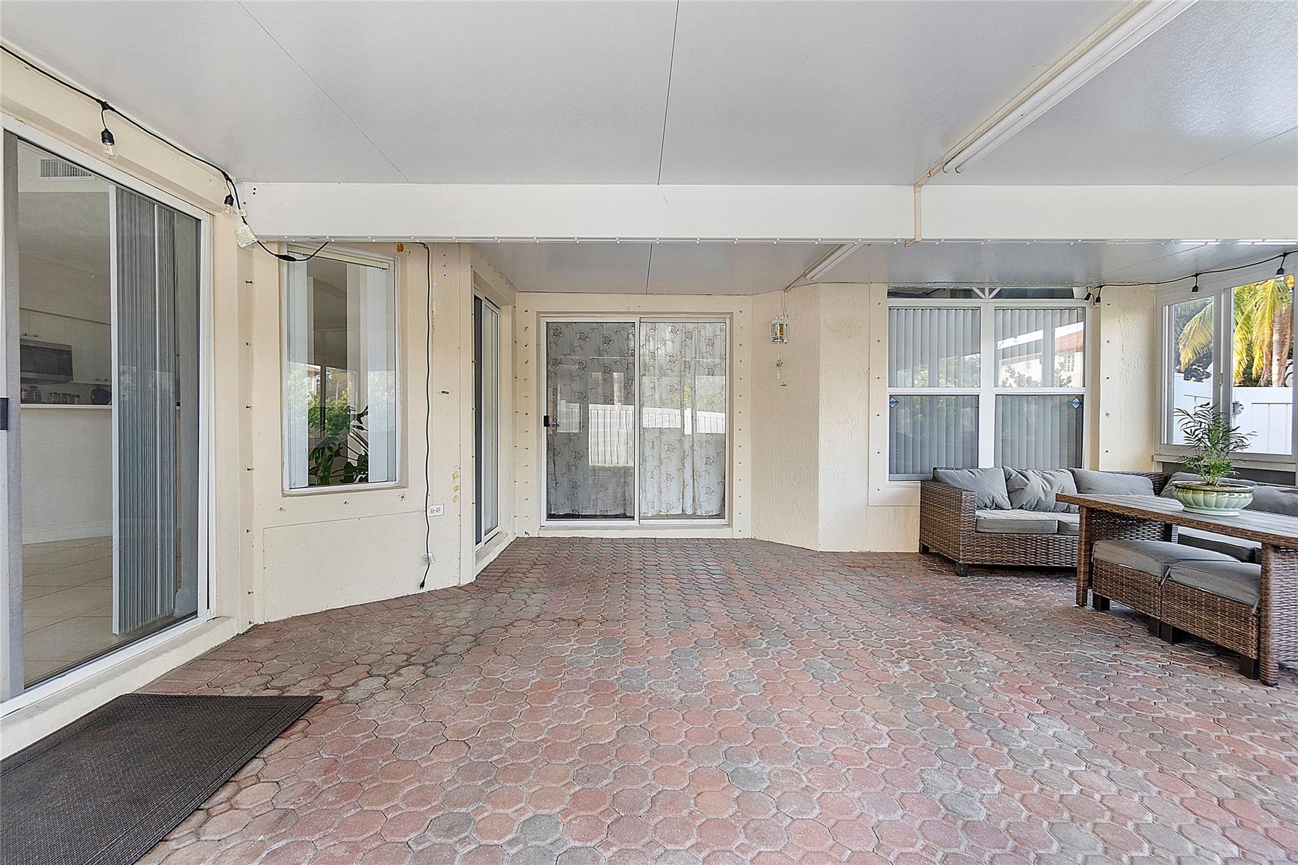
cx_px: 649
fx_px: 541
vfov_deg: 77.3
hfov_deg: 100.4
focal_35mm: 15
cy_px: 432
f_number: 8
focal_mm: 10
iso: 250
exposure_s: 1/10
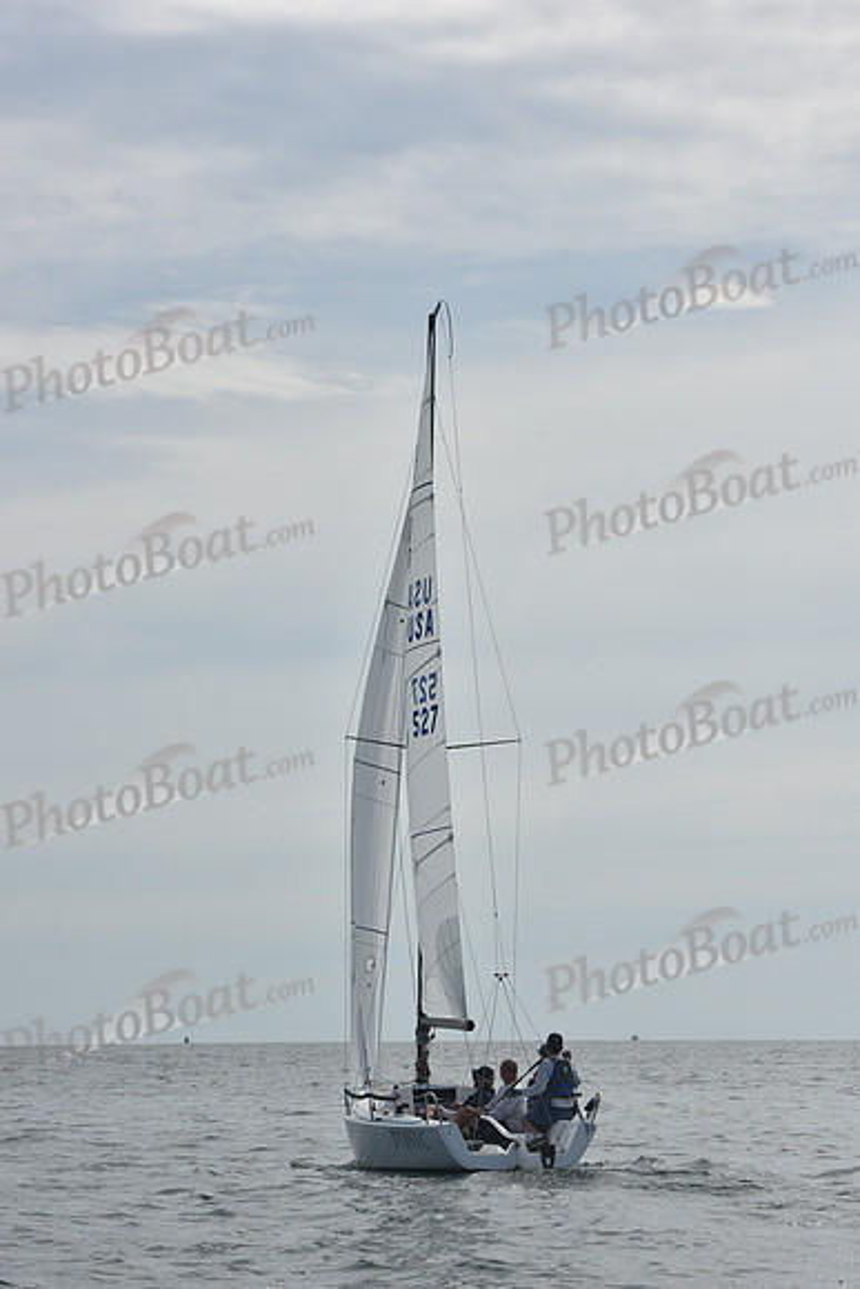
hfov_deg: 13.4
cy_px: 644
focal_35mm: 102
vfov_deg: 20.0
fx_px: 3653
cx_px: 430
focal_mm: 102
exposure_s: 1/1250
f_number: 13
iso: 320
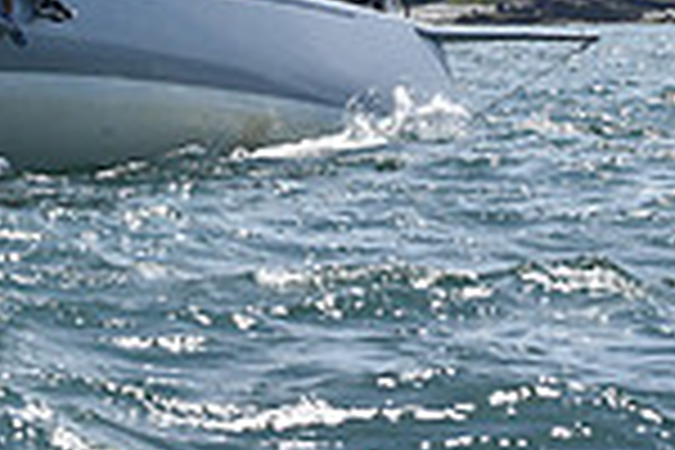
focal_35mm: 271
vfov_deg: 4.9
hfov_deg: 7.5
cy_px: -842
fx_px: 5081
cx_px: -151
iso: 250
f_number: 7.1
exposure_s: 1/1250
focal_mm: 70
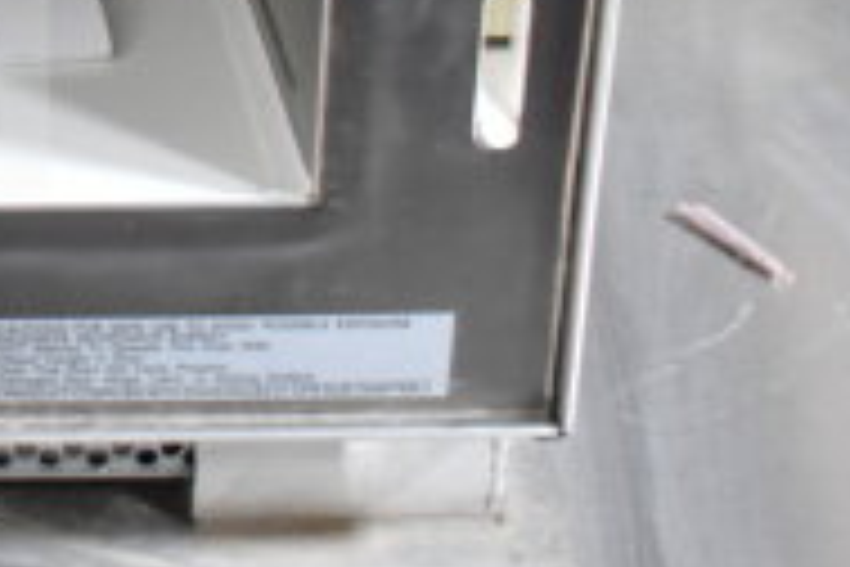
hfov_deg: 17.8
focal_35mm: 102
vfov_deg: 13.0
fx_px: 2399
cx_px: -459
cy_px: -160
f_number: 3.8
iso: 1600
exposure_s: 1/30
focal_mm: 21
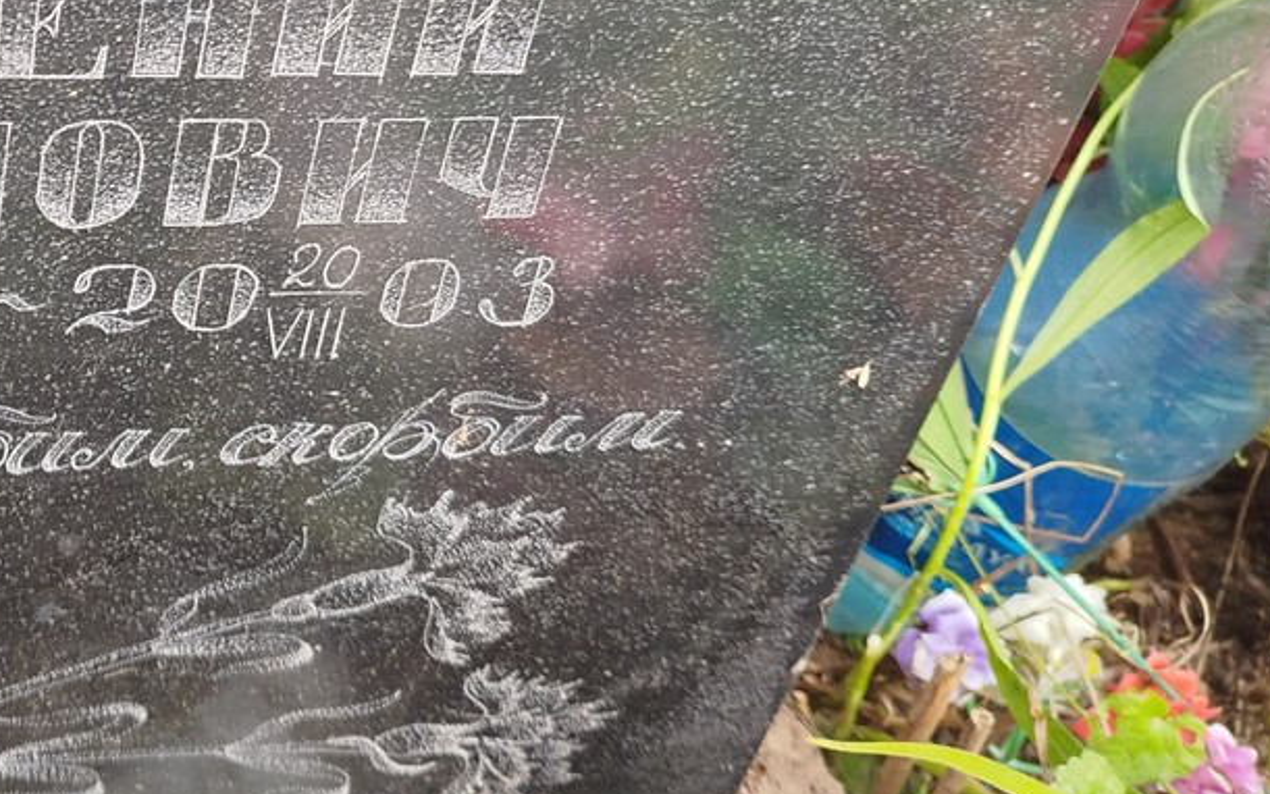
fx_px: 2077
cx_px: -31
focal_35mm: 60
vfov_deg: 21.0
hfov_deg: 31.2
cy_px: 33
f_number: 1.7
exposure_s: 1/100
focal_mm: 5.31
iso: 50
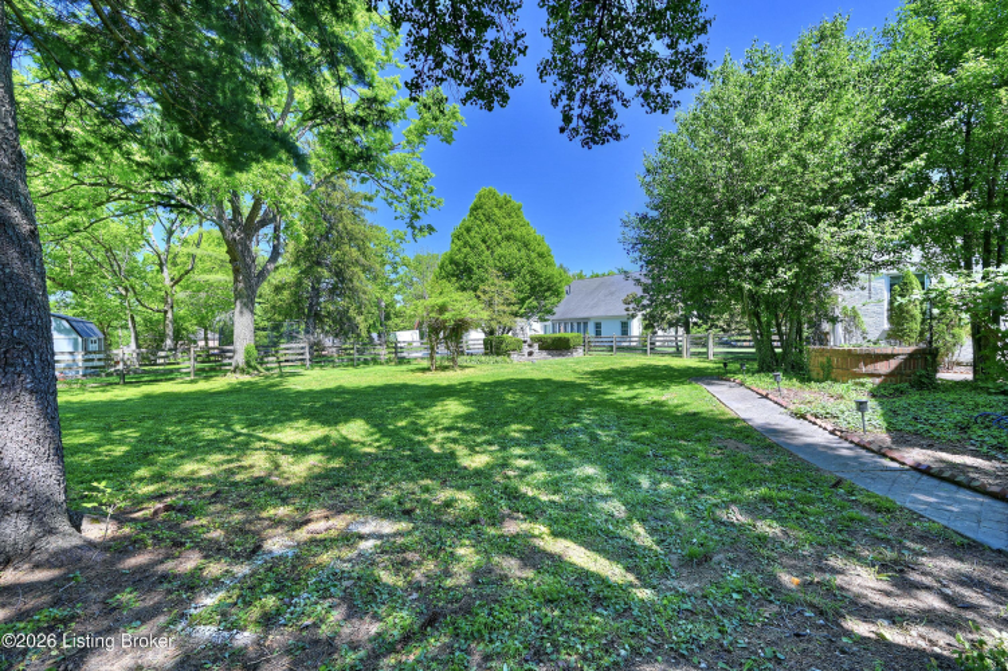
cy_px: 336
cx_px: 504
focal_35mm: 14
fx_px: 392
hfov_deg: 104.3
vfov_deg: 81.2
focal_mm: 14
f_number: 11
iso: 100
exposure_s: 1/15
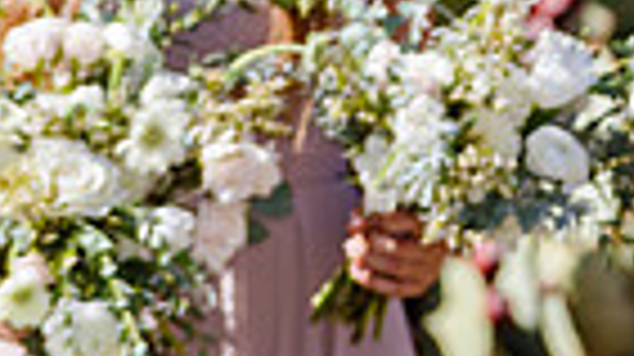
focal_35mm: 863
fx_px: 14494
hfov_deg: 2.5
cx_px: 1214
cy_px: -255
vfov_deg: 1.4
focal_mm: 200
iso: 200
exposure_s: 1/800
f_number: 4
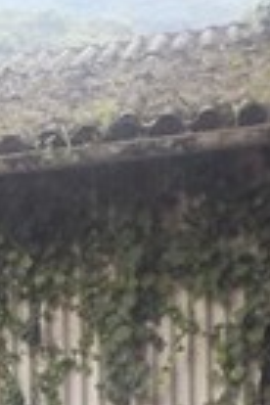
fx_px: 1631
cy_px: 690
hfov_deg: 8.3
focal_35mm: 145
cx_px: -475
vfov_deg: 13.0
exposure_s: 1/200
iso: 125
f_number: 3.3
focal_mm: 4.1
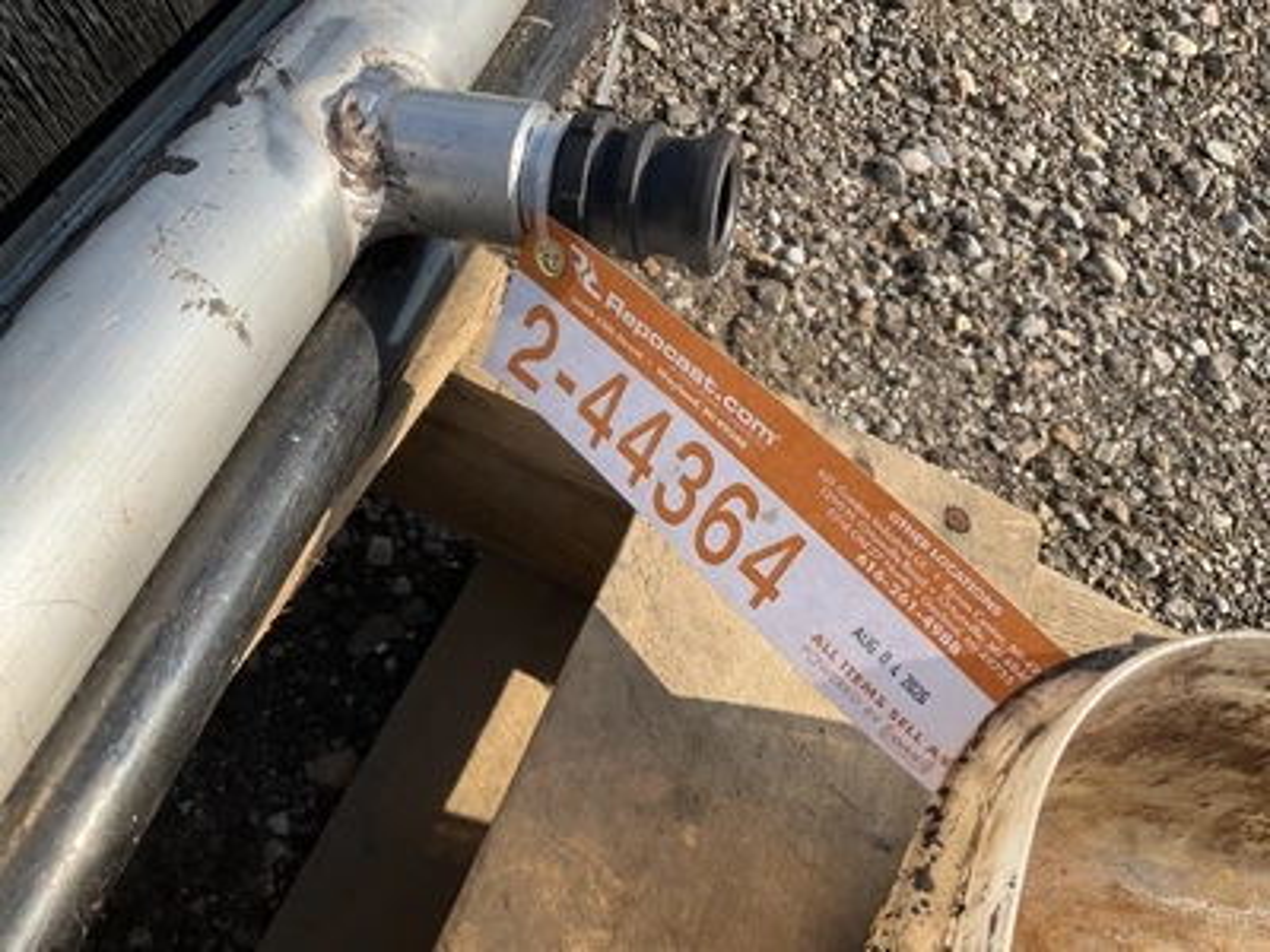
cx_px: 635
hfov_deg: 61.7
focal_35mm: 29
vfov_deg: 48.2
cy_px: 476
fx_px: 1064
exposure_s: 1/978
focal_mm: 3
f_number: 1.8
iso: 25
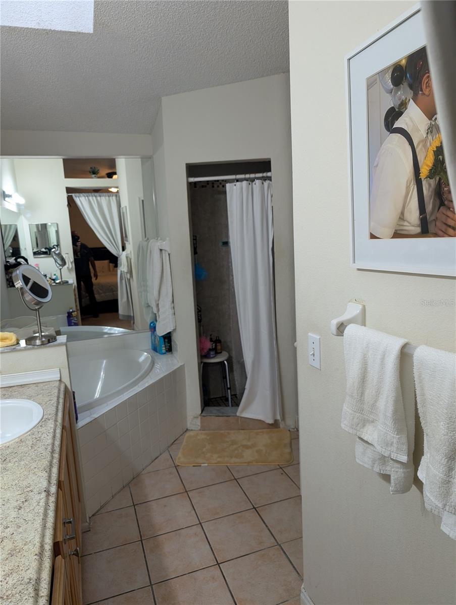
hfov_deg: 56.9
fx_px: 421
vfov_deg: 71.5
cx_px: 228
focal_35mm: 24
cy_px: 302
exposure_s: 1/120
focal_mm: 6.9
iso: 151
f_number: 1.68
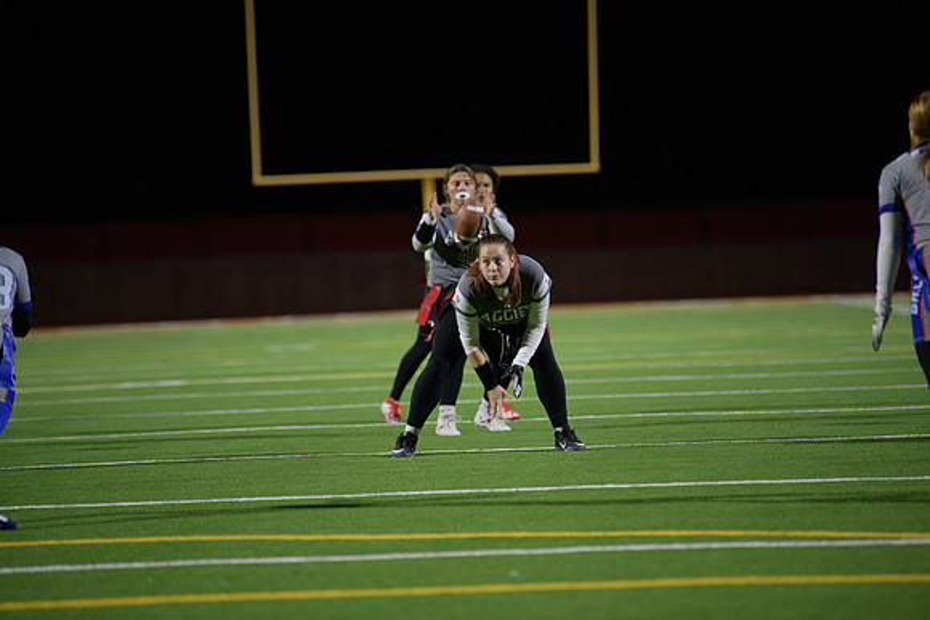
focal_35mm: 200
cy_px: 310
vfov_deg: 6.9
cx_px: 465
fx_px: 5168
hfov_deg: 10.3
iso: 900
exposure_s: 1/200
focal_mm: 200
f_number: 2.8
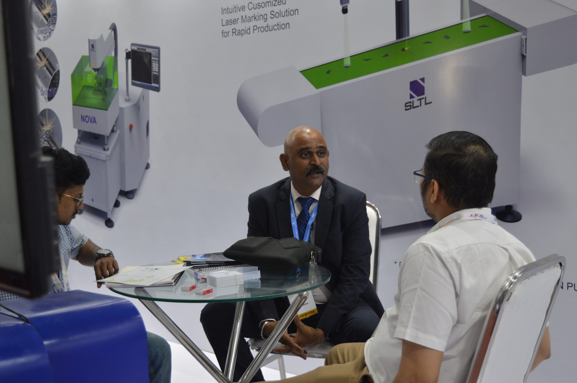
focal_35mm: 51
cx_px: 288
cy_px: 192
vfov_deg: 26.4
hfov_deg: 38.9
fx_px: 817
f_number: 4.5
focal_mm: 34
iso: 400
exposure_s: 1/60
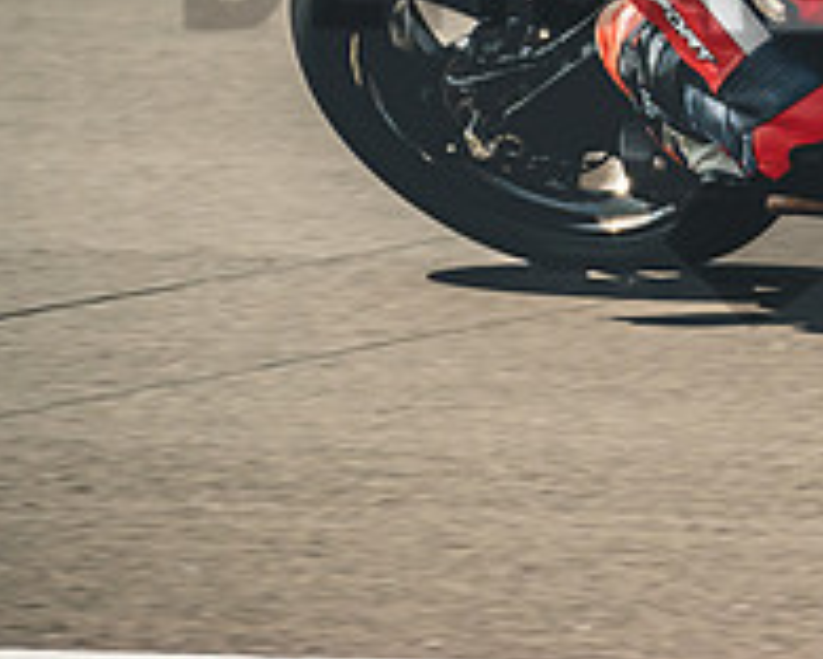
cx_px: 1072
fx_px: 19413
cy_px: -78
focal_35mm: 797
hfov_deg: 2.4
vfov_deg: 1.9
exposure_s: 1/1600
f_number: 5
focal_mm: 189.7
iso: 500
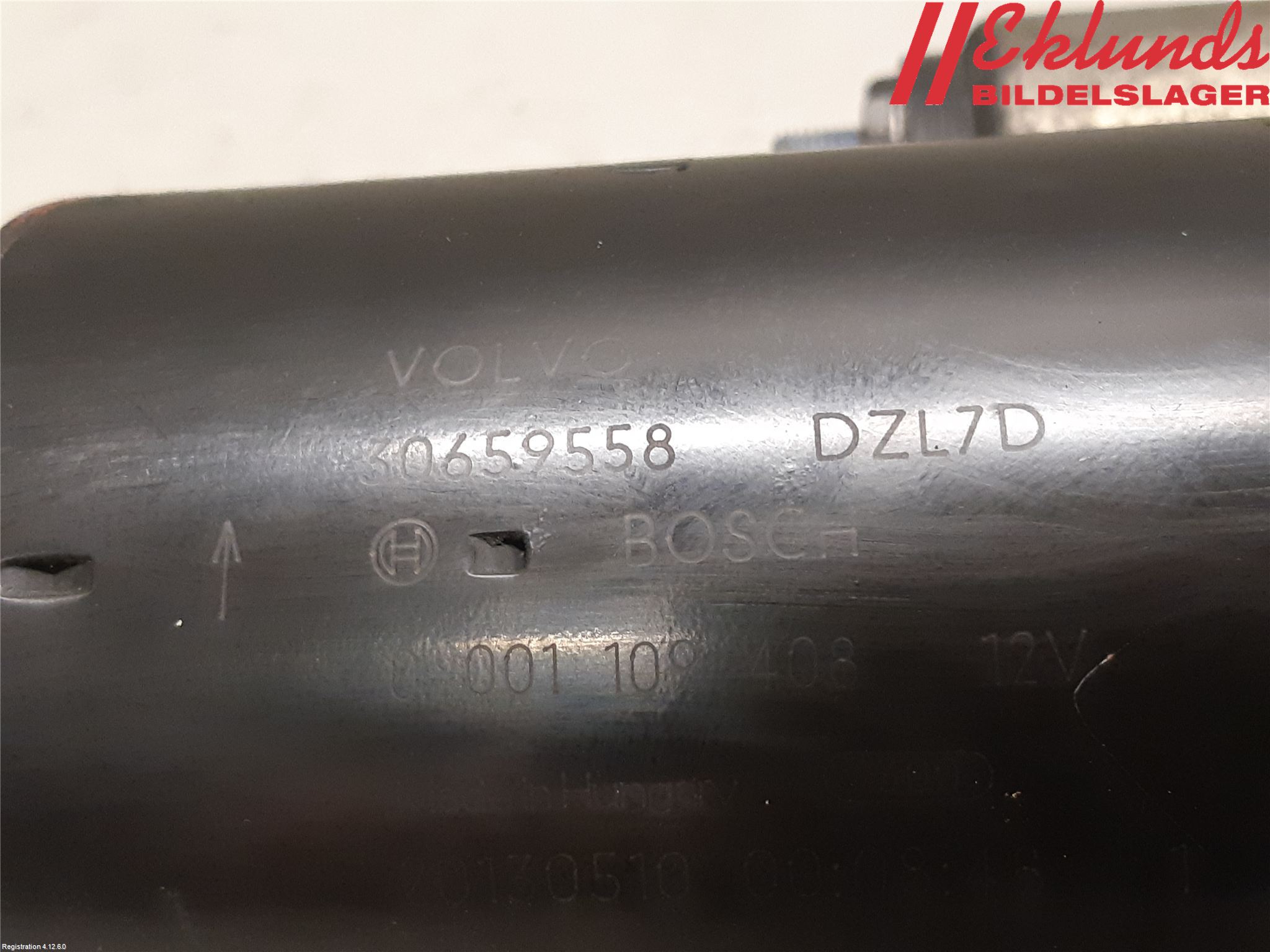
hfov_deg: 67.3
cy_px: 476
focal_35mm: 26
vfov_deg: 53.1
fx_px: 954
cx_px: 635
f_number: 1.7
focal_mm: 3.93
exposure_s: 1/50
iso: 320
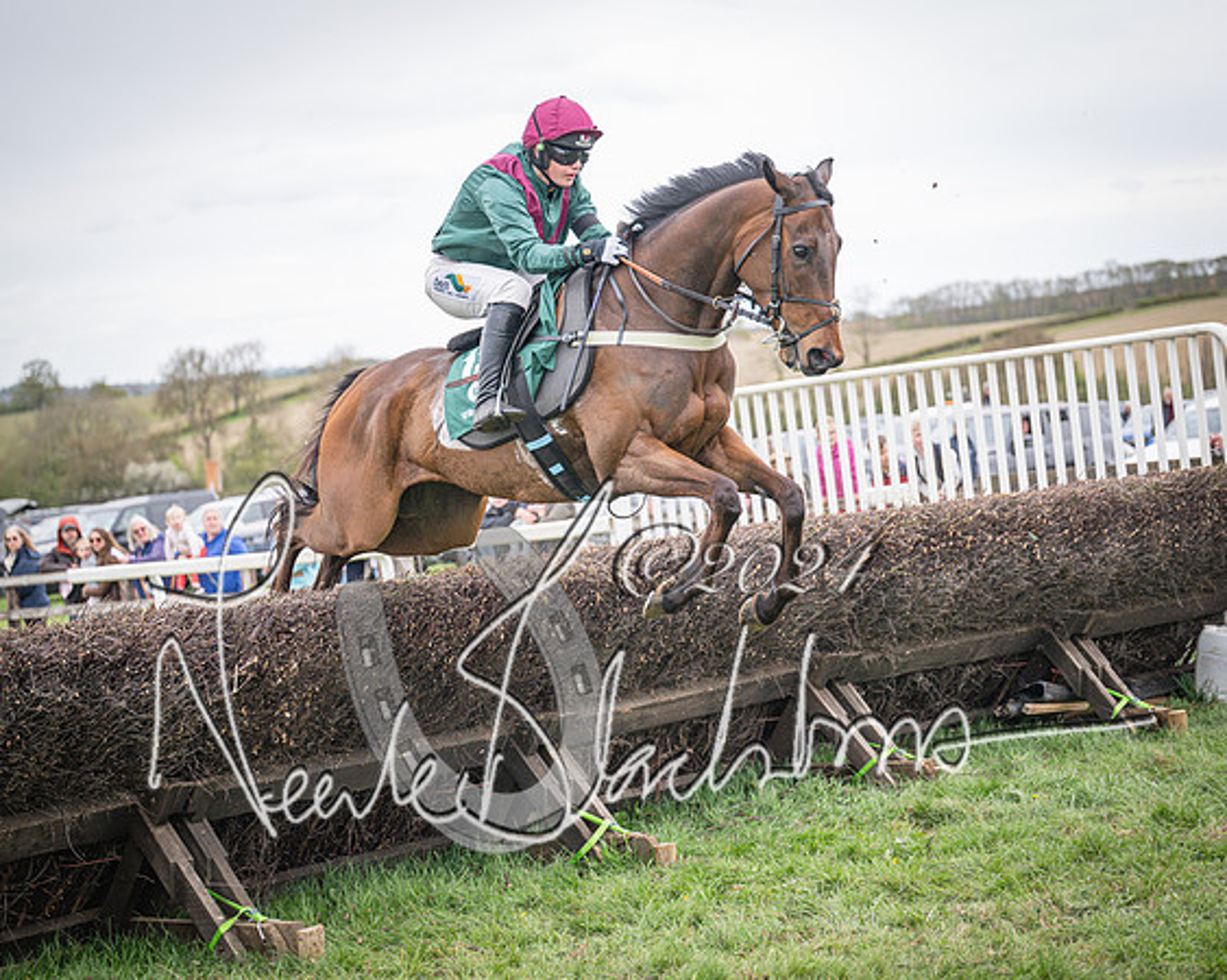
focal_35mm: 79
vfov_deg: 19.4
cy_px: 490
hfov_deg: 24.2
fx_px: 2862
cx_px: 619
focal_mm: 70
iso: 800
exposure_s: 1/1600
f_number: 2.8
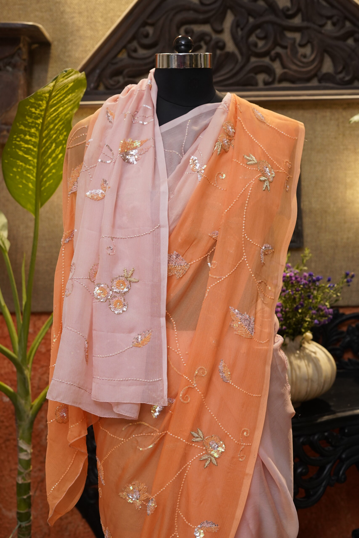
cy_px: 269
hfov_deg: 27.0
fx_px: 748
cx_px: 180
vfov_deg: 39.6
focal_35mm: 50
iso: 2000
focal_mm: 50
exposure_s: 1/100
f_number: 5
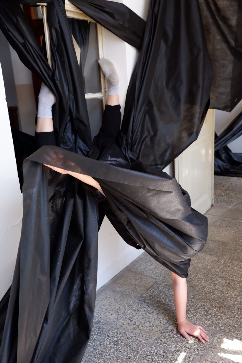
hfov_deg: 43.6
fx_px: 302
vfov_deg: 61.9
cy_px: 182
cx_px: 121
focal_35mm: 30
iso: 400
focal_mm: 20.5
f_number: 4.5
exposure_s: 1/90
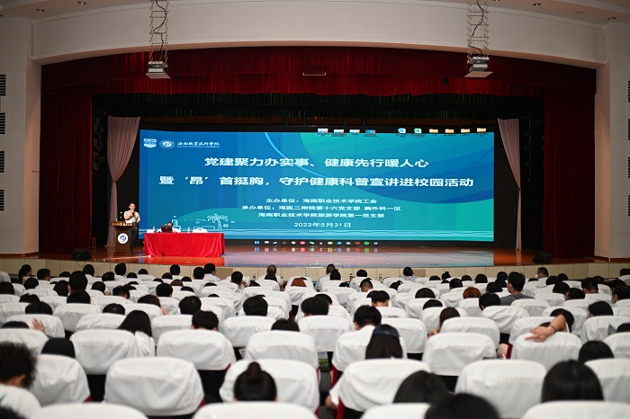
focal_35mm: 35
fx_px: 612
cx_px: 315
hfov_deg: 54.5
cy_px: 210
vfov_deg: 37.8
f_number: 1.4
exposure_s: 1/100
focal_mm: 35
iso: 100
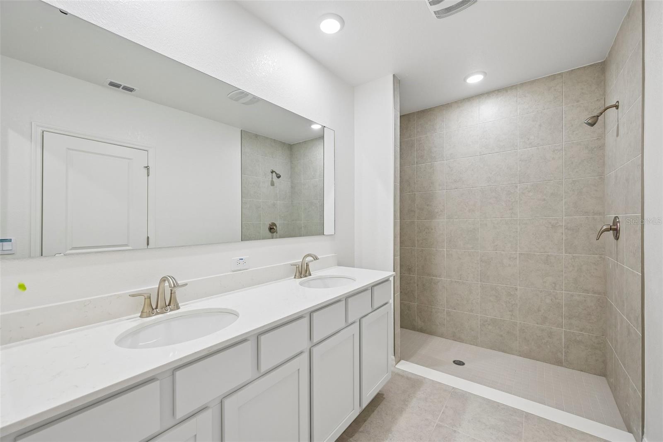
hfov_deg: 104.3
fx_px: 258
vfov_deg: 81.2
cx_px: 332
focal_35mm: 14
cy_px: 221
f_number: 8
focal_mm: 14
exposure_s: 1/40
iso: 400
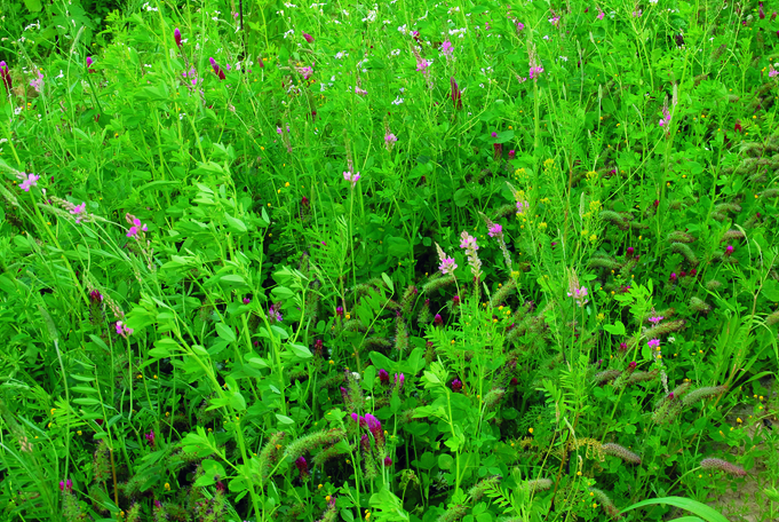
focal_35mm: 74
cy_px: 254
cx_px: 387
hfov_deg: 27.3
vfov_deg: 18.5
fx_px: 1603
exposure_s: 1/400
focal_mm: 42
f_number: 8
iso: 500
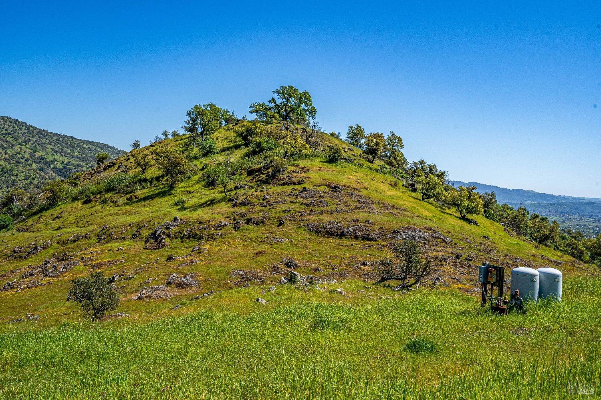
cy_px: 200
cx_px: 300
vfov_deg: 37.9
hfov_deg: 54.4
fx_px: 584
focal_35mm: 35
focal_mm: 35
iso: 320
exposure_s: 1/1000
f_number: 11
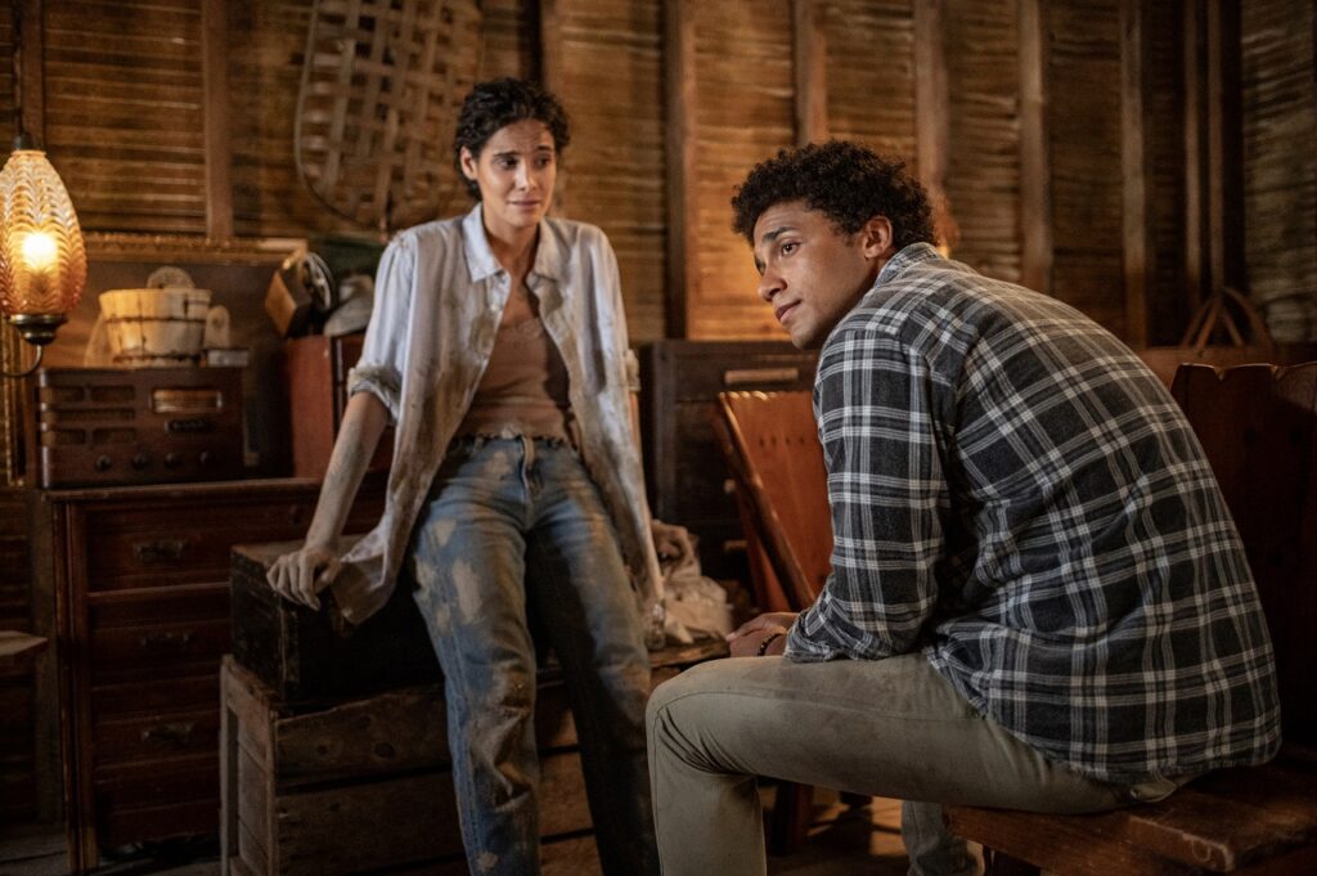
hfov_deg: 54.5
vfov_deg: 37.8
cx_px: 658
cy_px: 438
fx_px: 1279
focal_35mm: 35
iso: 2000
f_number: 1.8
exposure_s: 1/125
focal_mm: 35
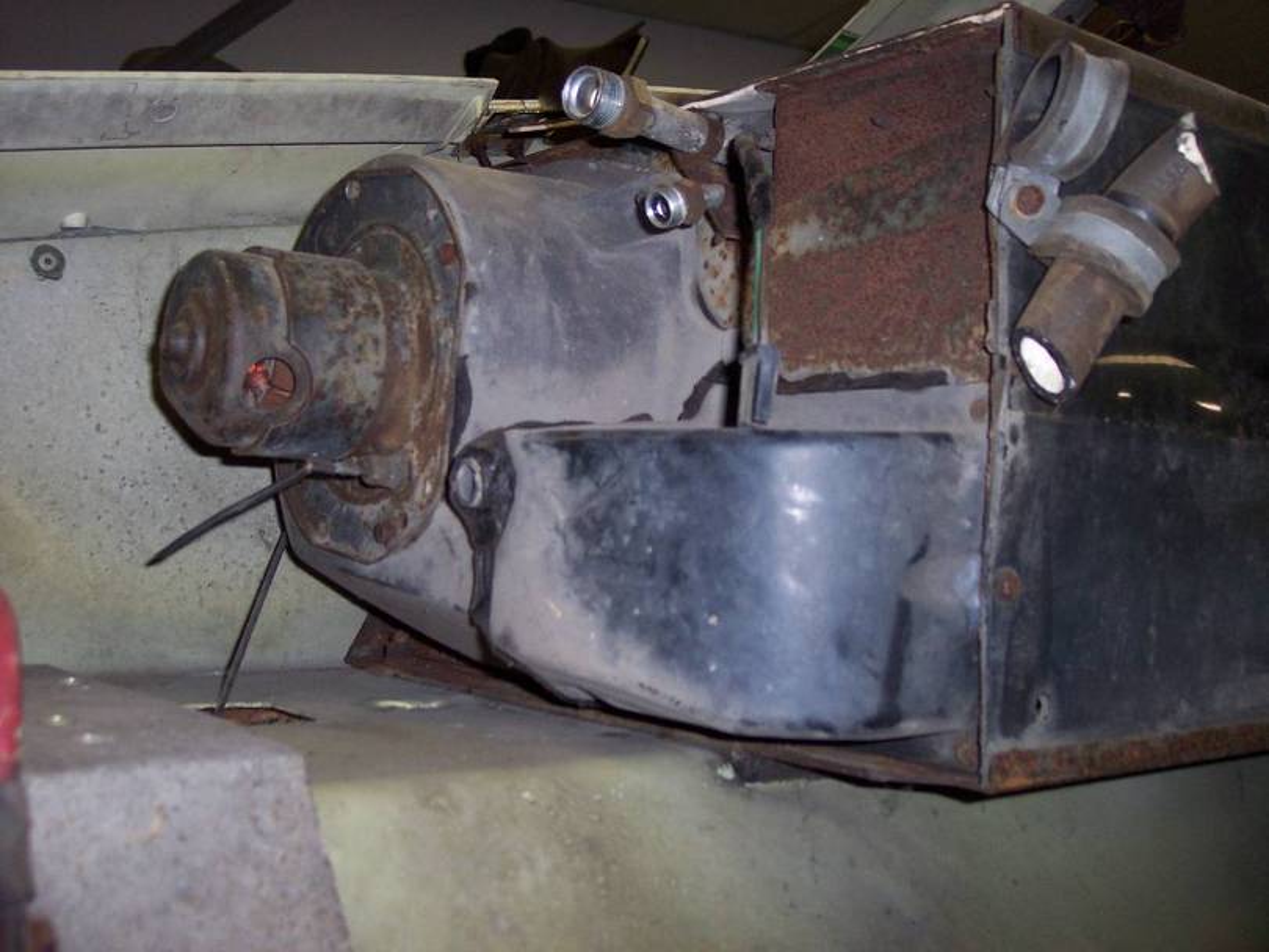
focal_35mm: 38
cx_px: 634
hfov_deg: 49.0
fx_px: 1393
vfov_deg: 37.7
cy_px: 476
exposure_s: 1/30
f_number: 2.8
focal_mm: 8
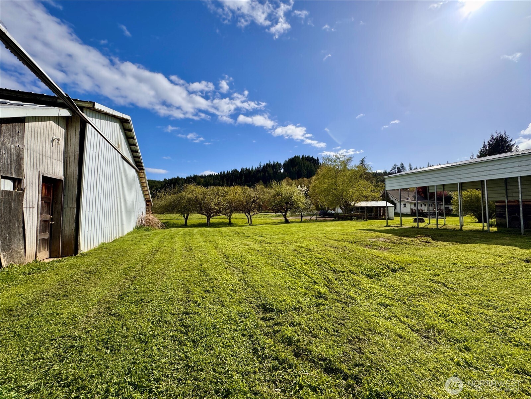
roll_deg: -0.3
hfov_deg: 102.1
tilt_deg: +2.9
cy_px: 200
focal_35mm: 14
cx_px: 266
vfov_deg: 85.7
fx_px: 215
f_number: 2.2
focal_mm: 2.22
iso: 50
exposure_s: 1/3106
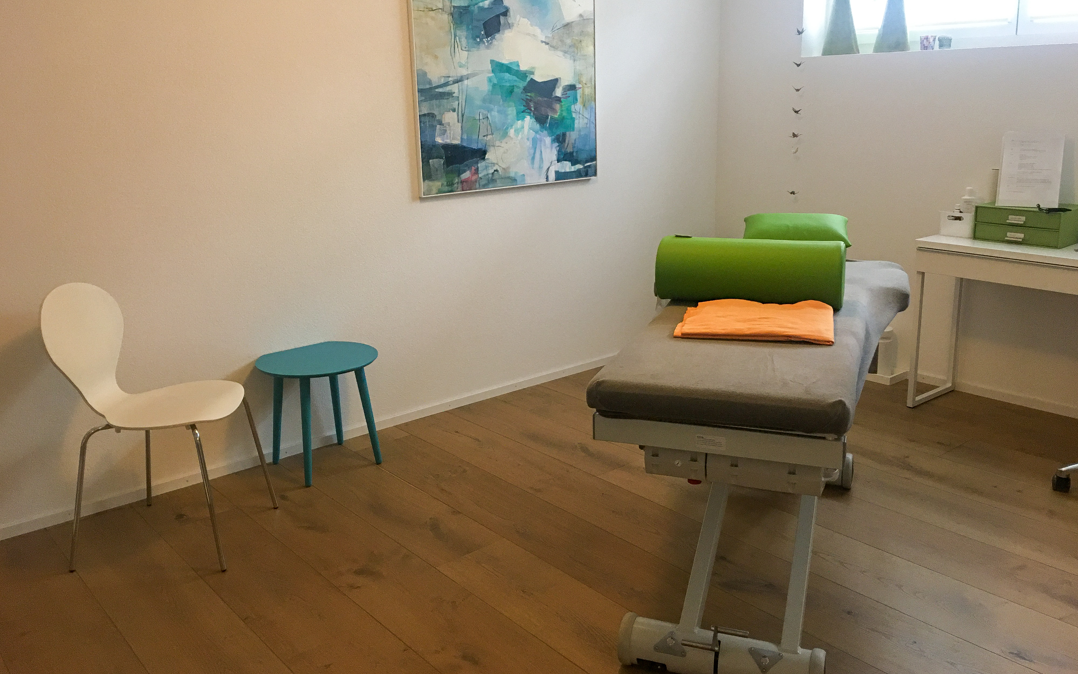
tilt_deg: -12.3
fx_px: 911
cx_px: 539
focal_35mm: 31
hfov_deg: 61.2
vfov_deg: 40.6
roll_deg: +0.8
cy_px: 309
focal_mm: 4.15
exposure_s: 1/8
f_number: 2.2
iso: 100
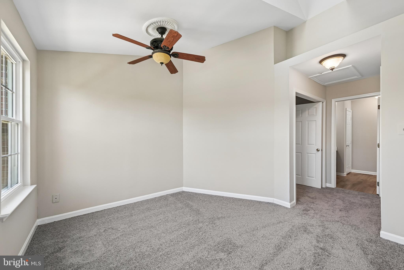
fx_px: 157
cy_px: 135
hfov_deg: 104.3
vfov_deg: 81.2
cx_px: 202
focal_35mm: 14
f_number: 8
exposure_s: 1/15
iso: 280
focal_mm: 14
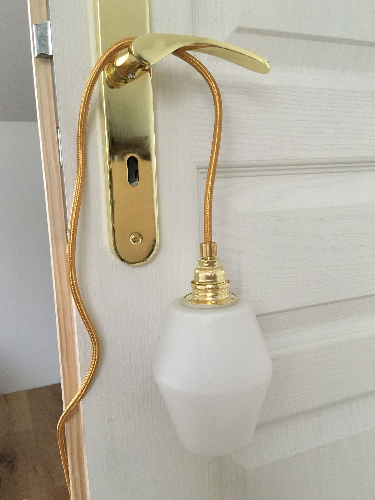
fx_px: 433
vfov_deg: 60.0
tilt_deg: -11.5
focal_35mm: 30
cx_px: 187
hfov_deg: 46.8
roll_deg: +1.0
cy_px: 251
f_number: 2.2
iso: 200
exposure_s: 1/33
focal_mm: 4.15
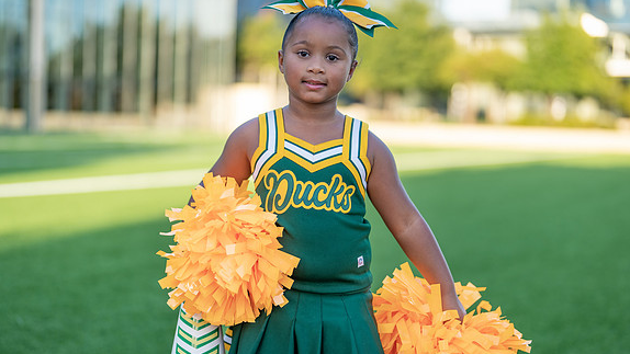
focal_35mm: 61
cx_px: 332
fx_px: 1019
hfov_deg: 34.3
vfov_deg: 19.7
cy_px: 179
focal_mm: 50
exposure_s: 1/1000
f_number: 1.2
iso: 100
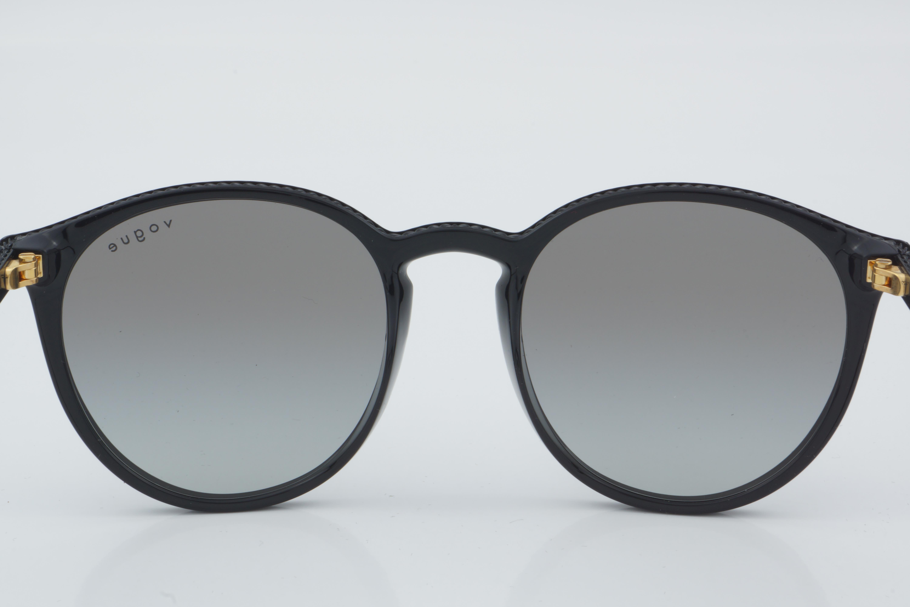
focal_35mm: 82
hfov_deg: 24.6
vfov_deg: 16.6
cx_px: 455
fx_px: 2085
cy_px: 304
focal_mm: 55
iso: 100
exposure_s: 1/4
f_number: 32
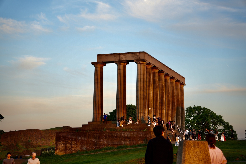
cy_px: 82
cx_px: 123
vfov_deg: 18.2
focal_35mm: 75
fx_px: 512
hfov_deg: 27.0
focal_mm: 50
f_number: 2.8
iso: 100
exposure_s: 1/125
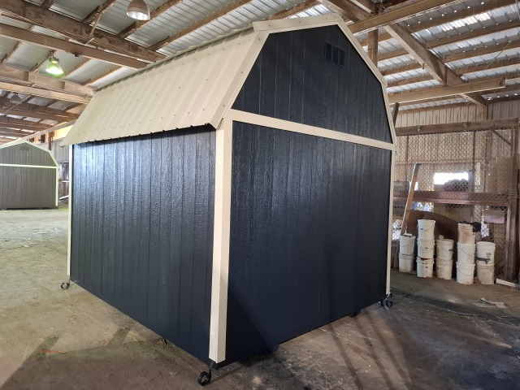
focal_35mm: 23
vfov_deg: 58.9
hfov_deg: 73.9
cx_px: 260
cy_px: 195
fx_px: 346
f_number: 1.8
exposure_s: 1/30
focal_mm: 5.54
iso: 320
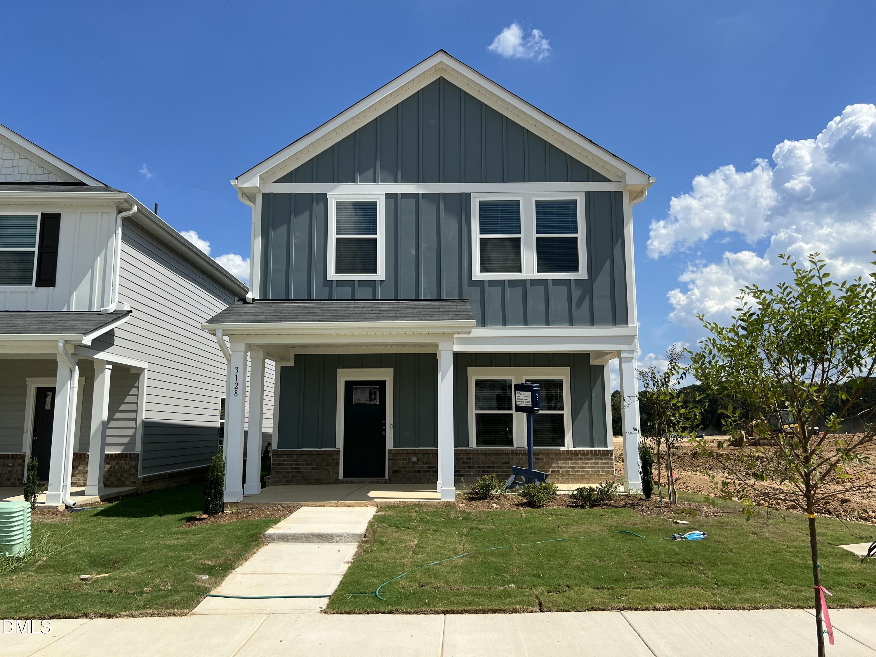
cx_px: 438
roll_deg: -0.1
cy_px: 328
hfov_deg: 67.3
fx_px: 658
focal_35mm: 26
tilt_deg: +8.6
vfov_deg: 53.1
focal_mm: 5.7
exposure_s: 1/5319
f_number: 1.5
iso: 50
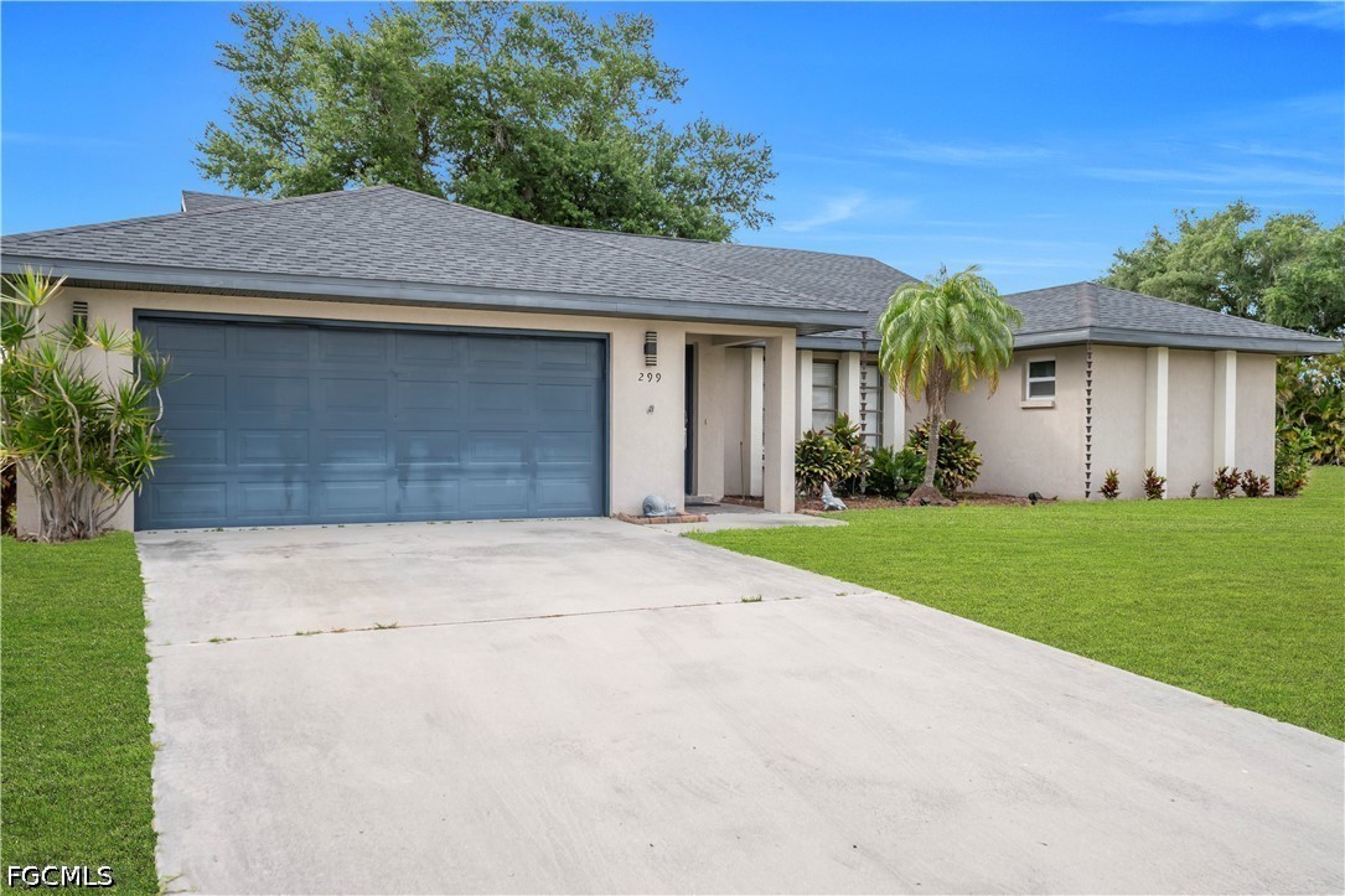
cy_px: 448
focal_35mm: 30
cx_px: 672
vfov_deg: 43.6
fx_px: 1121
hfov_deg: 61.9
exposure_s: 1/200
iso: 100
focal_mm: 20
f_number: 7.1
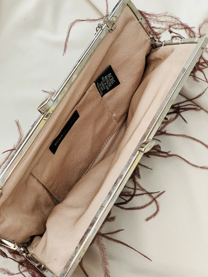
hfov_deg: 28.0
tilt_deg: -71.9
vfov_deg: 36.8
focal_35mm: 52
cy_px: 138
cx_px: 104
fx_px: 417
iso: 125
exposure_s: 1/64
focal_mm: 6
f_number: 2.4
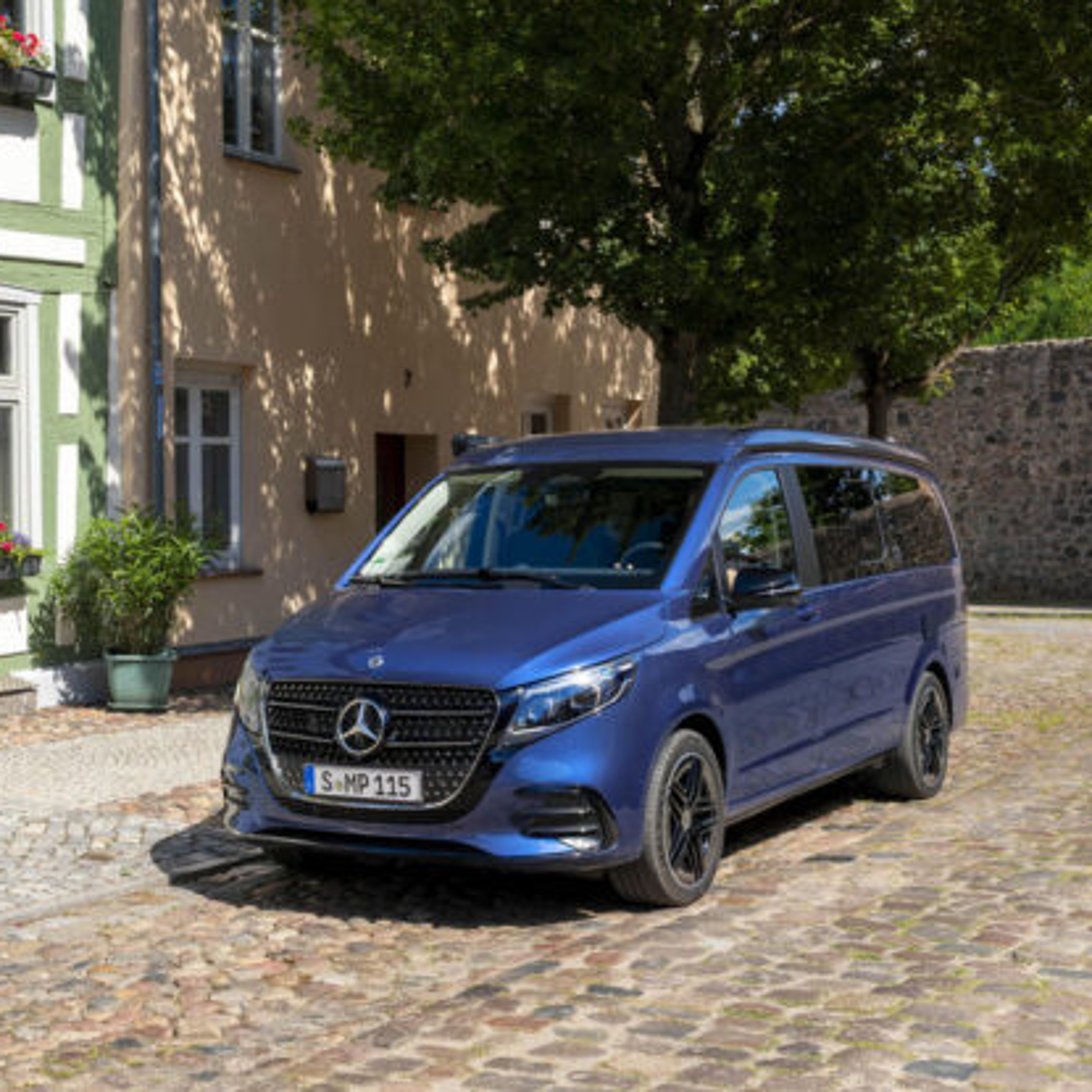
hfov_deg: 52.5
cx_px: 500
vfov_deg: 52.5
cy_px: 542
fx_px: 1106
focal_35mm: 31
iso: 250
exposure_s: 1/320
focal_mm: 24
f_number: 5.6
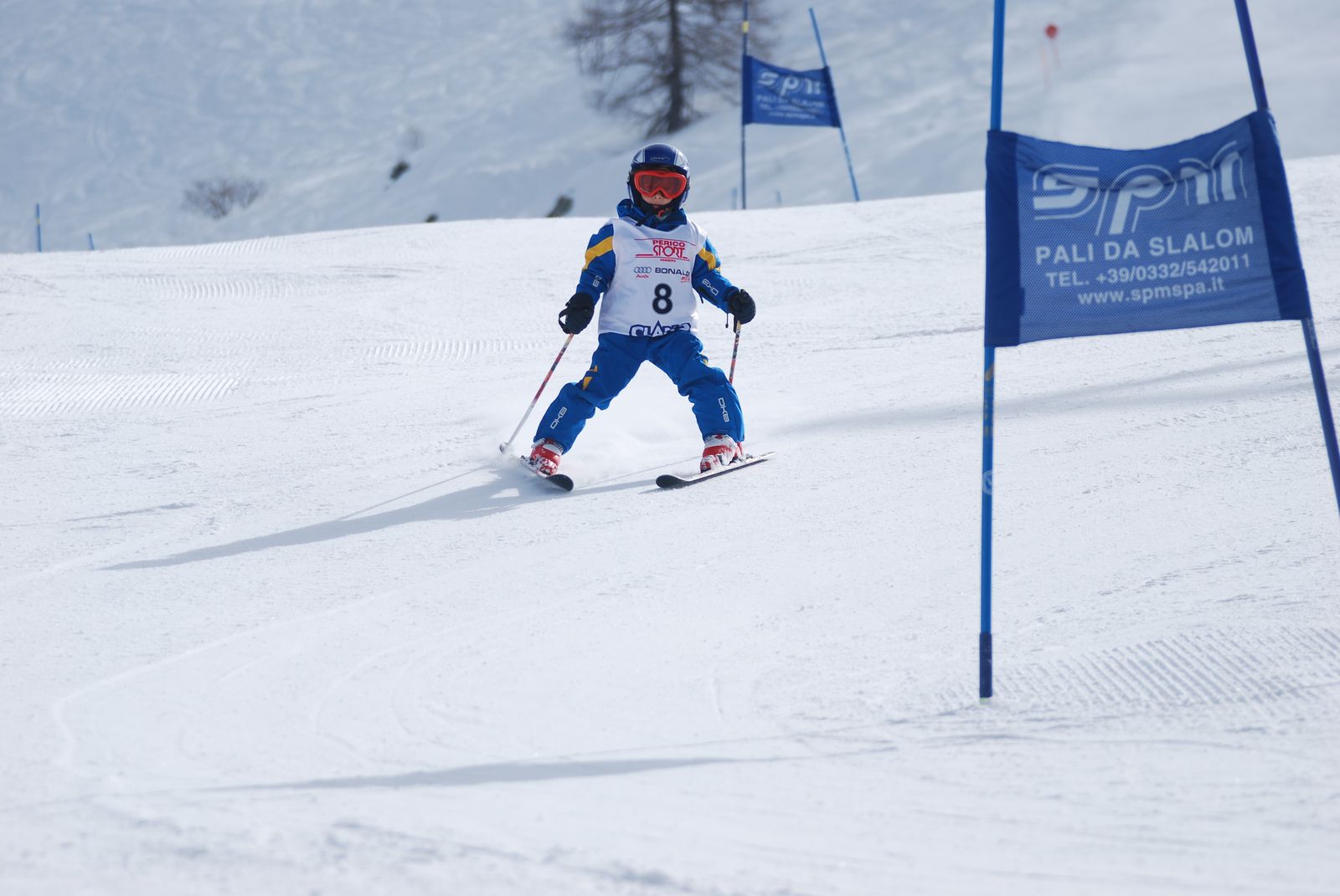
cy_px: 448
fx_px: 9223
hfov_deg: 8.3
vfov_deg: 5.6
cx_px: 670
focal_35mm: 248
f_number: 5.3
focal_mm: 165
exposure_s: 1/1250
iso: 100
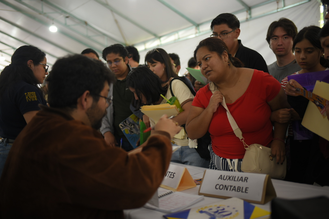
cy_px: 110
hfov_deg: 54.4
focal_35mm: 35
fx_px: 320
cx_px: 164
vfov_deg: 37.9
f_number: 1.8
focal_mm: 35
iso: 400
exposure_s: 1/125
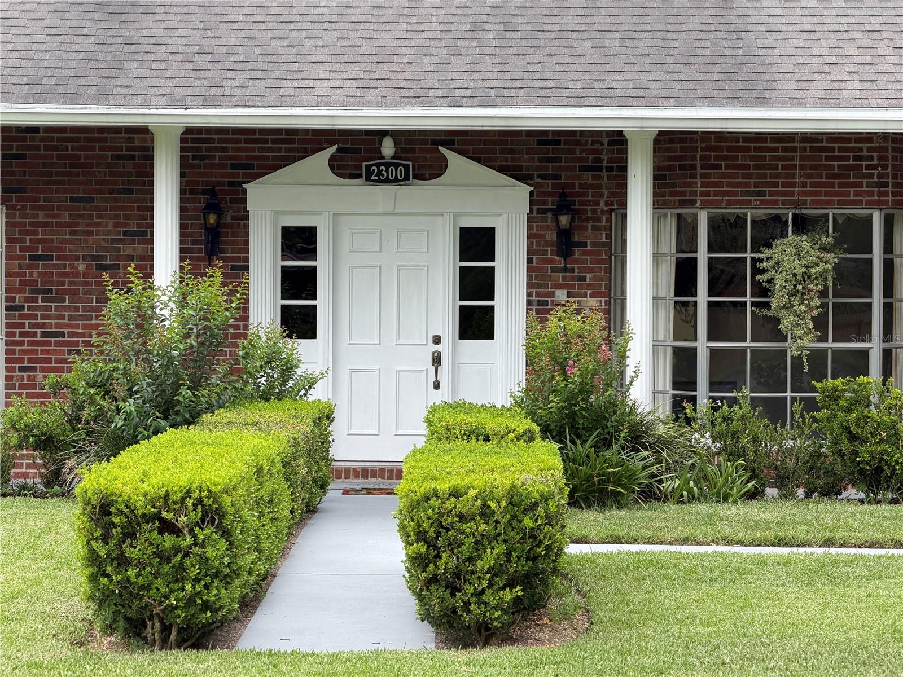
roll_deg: +0.2
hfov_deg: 19.6
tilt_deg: -1.2
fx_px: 2609
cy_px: 338
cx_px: 452
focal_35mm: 100
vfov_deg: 14.8
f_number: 2.8
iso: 50
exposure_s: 1/279
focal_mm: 16.89
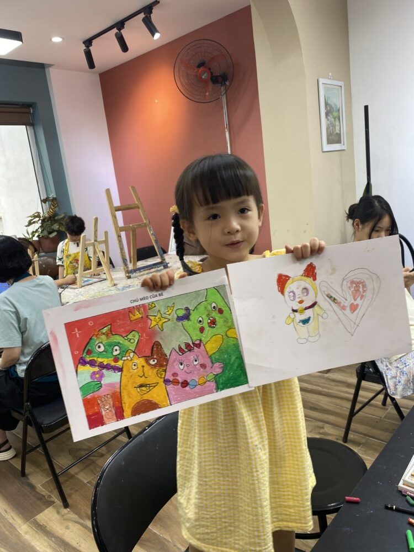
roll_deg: +7.1
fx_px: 415
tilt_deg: -11.8
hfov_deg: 53.1
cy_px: 276
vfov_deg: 67.3
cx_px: 207
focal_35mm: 26
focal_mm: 4.25
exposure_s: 1/100
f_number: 1.8
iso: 80
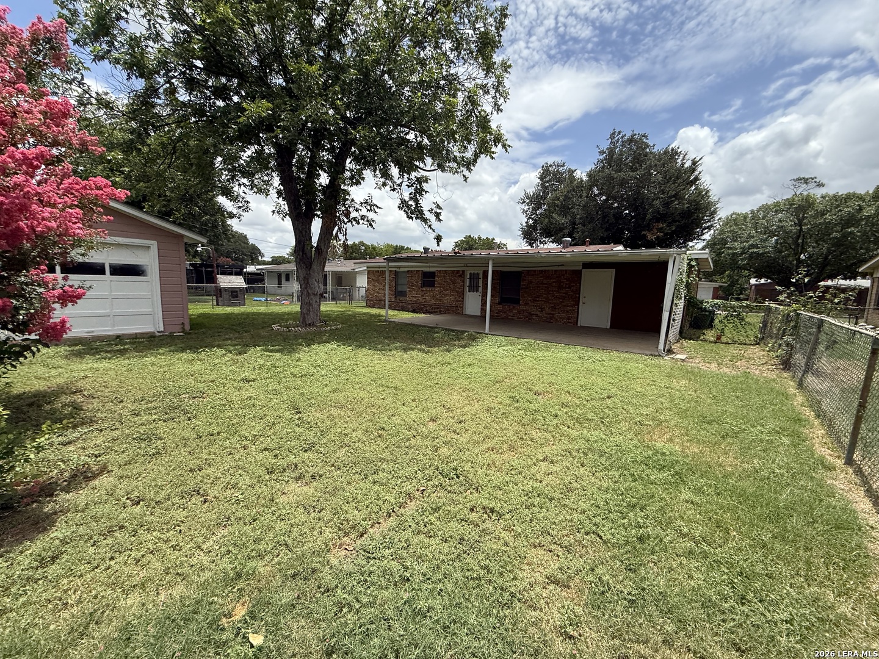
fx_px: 356
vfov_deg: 85.7
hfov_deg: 102.1
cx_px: 440
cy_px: 330
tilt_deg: -2.6
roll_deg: +1.0
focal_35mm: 14
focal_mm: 2.22
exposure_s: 1/1613
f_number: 2.2
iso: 50
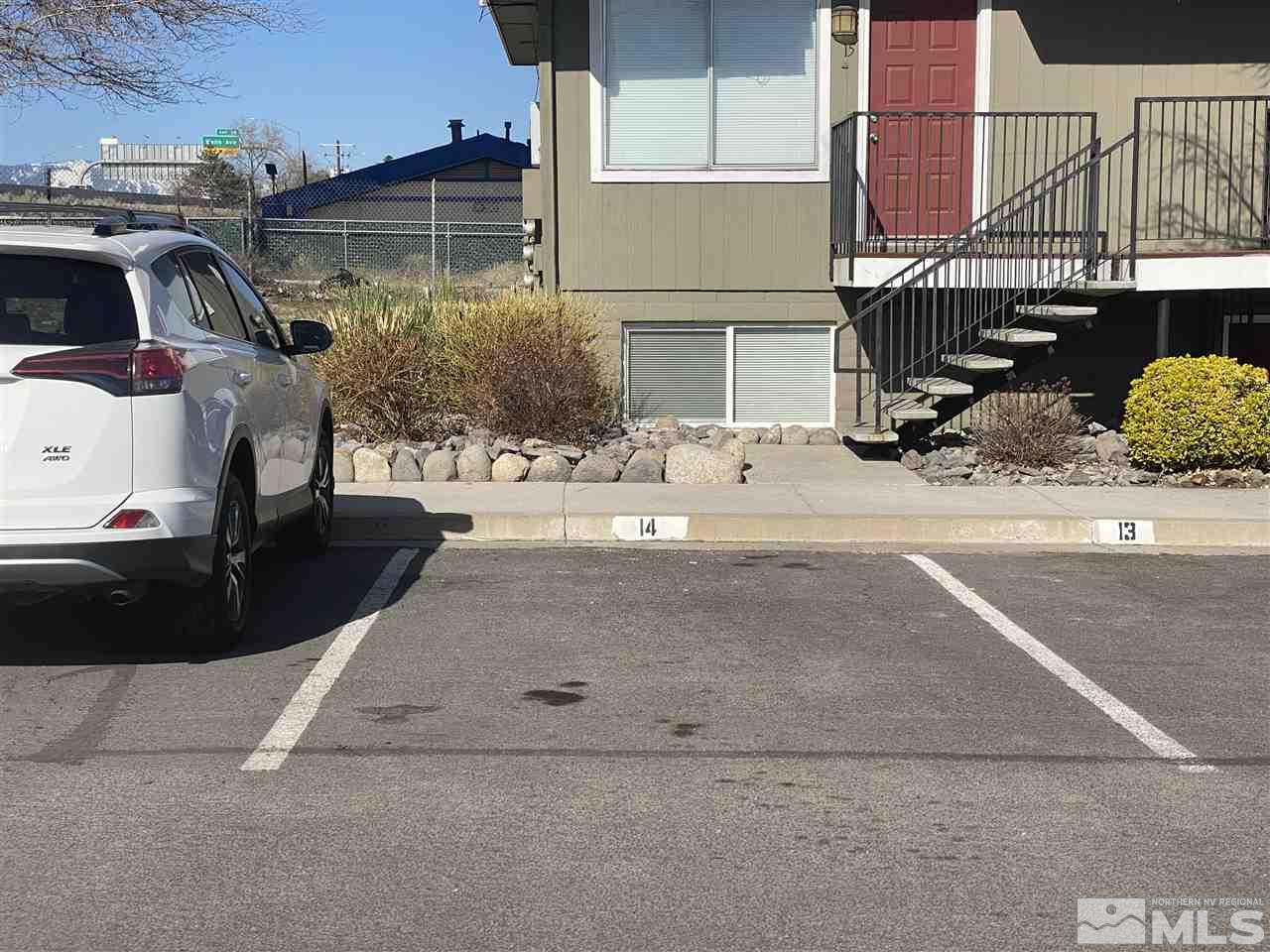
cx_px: 635
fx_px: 1908
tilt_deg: -5.4
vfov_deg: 28.0
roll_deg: +0.0
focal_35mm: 52
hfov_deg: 36.8
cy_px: 476
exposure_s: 1/2083
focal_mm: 6
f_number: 2
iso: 20
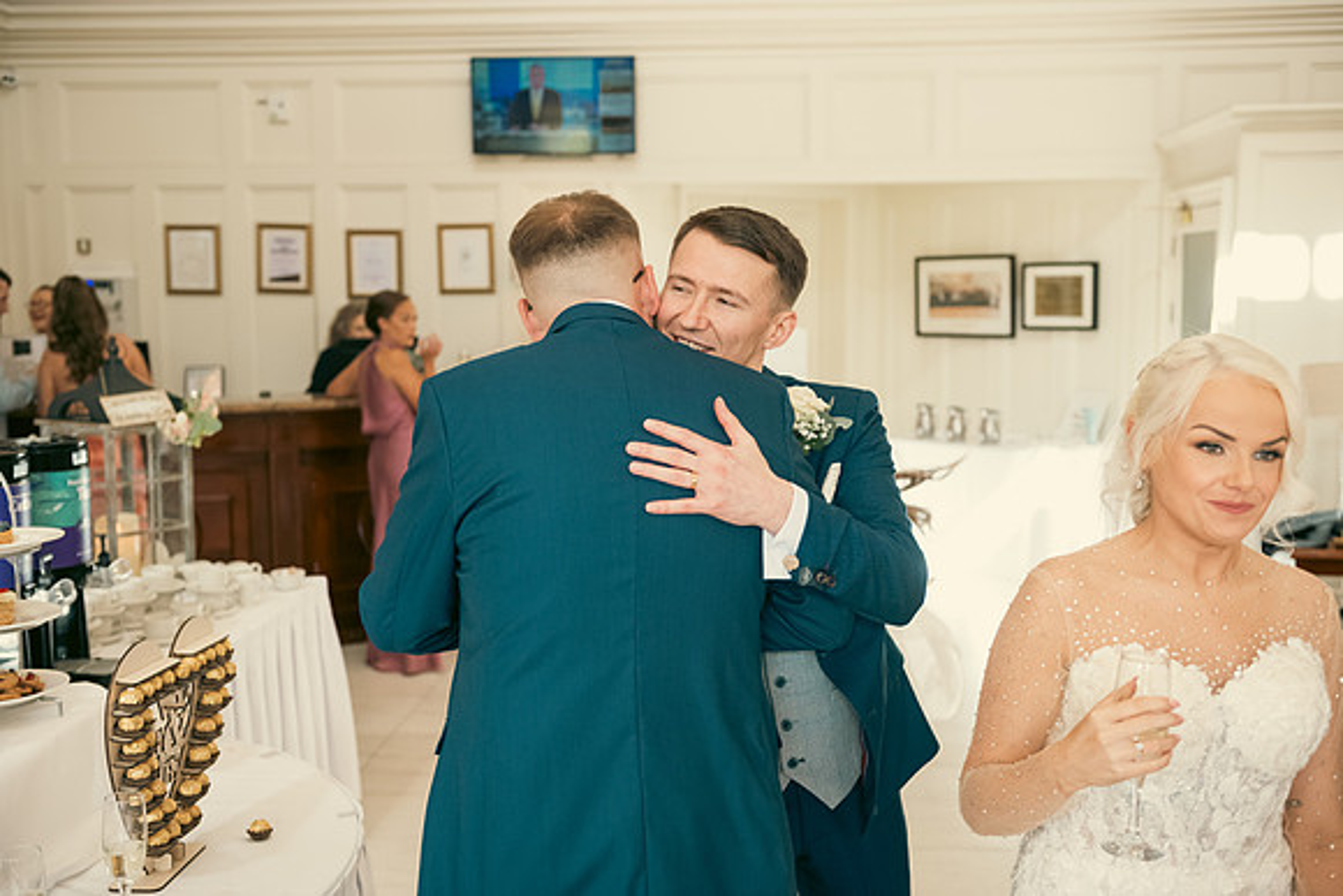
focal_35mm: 40
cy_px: 448
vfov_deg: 33.4
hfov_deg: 48.4
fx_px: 1493
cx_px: 672
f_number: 3.5
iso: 800
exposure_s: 1/160
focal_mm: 40
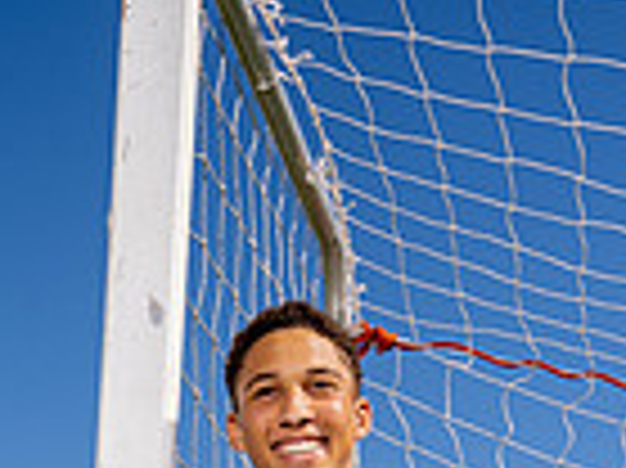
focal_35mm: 106
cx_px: 365
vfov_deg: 12.1
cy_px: 999
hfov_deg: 18.5
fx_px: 1915
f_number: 8
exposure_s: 1/250
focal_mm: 34
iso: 100
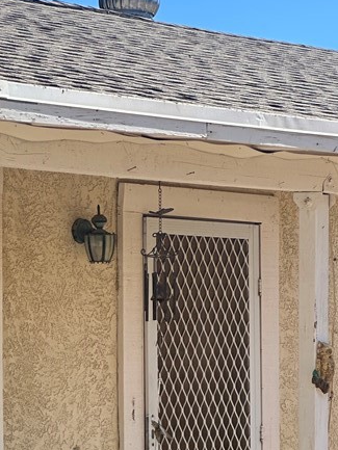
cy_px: 454
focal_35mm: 182
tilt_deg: +1.4
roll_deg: -0.5
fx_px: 2368
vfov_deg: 10.8
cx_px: 0
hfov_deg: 8.1
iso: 32
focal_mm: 9
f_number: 2.8
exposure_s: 1/602
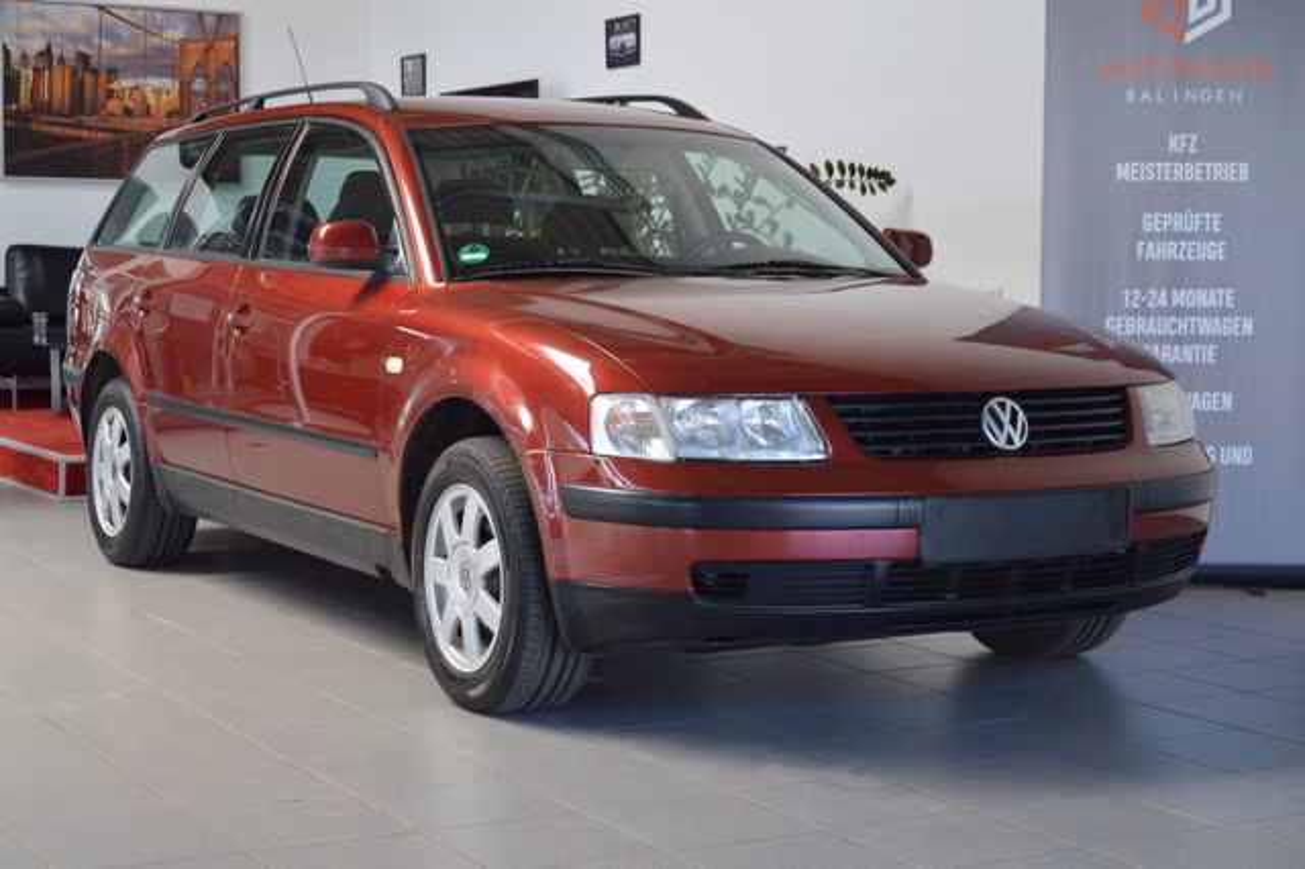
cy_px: 434
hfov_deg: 31.9
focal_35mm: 63
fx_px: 2282
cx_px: 652
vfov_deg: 21.5
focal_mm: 42
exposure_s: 1/100
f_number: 5
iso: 400
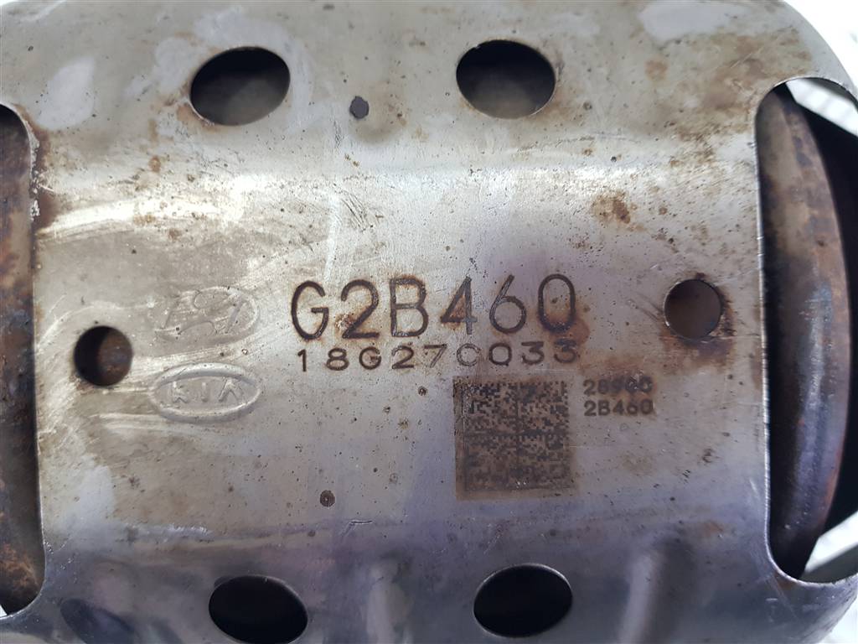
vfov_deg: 53.1
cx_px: 429
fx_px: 644
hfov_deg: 67.3
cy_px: 322
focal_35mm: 26
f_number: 1.7
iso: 125
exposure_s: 1/50
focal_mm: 4.2
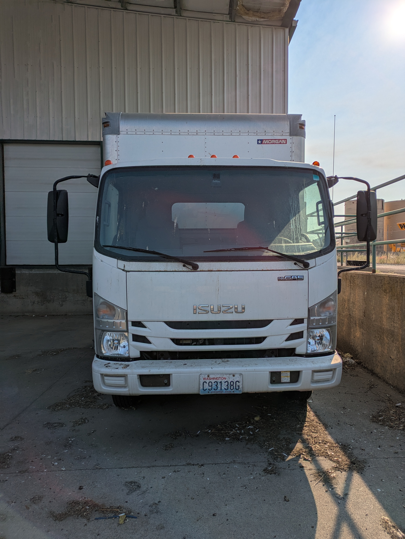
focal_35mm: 25
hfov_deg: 54.9
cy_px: 270
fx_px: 390
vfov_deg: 69.4
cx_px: 202
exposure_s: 1/8850
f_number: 1.89
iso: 50
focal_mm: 5.43
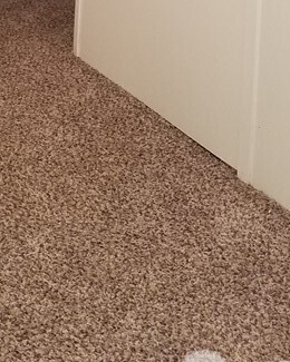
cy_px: -155
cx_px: 0
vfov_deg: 20.9
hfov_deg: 18.7
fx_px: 858
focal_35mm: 80
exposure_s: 1/17
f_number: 1.7
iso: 200
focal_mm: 4.2
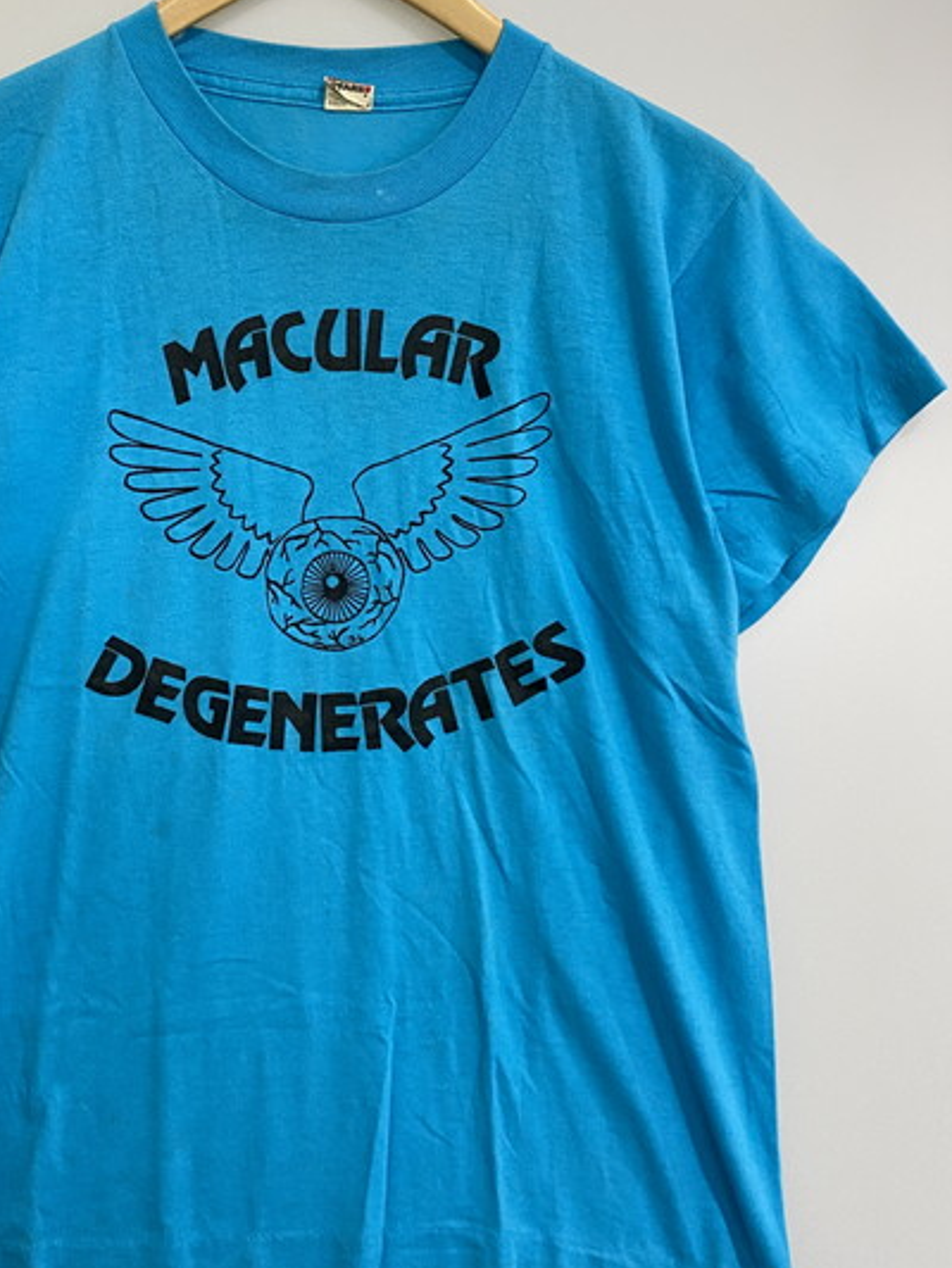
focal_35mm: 39
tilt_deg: -20.8
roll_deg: +0.0
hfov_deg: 36.4
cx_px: 314
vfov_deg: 47.8
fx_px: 1430
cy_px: 561
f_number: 1.8
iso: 160
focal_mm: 4.25
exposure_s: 1/50
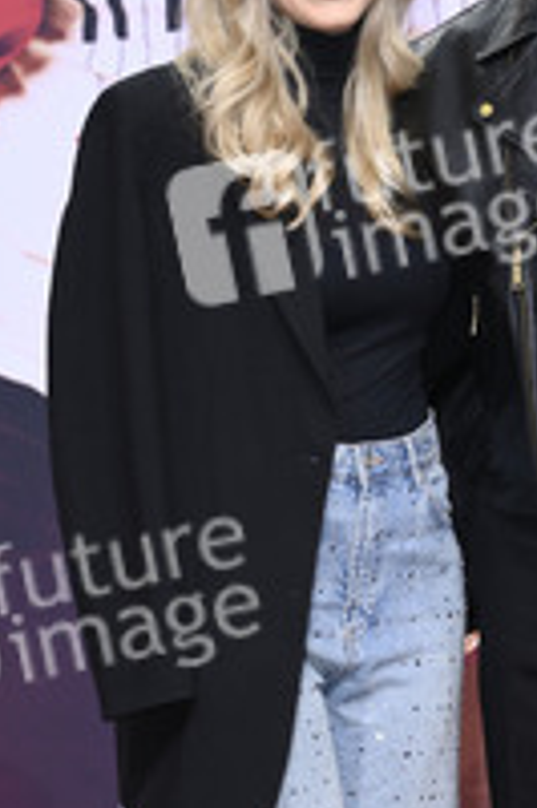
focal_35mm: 180
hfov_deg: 7.6
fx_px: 4034
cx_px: 493
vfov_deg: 11.4
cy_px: 412
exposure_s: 1/250
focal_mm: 90
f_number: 6.3
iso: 320
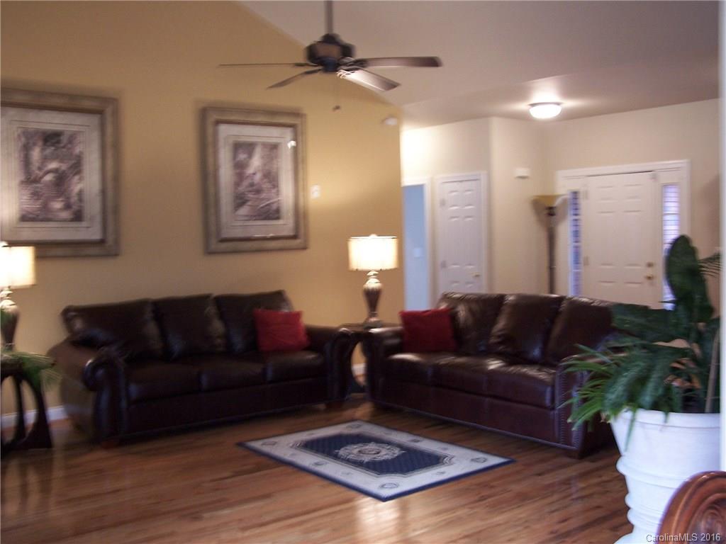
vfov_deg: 37.7
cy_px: 272
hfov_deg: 49.0
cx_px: 363
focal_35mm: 38
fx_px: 797
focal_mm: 6.3
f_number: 2.8
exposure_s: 1/8
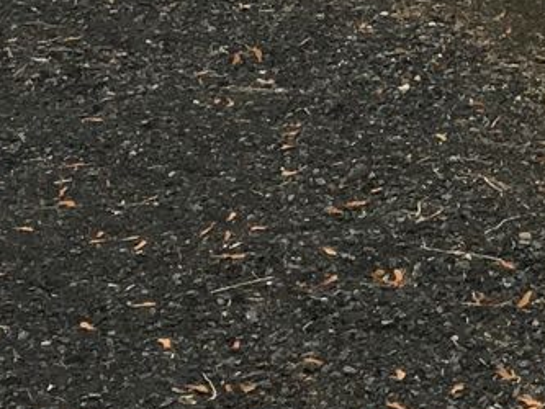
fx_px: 2740
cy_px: -568
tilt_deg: -1.1
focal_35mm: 174
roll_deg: -1.0
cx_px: 655
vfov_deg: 7.9
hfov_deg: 11.1
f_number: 2.2
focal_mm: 4.15
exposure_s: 1/120
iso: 40
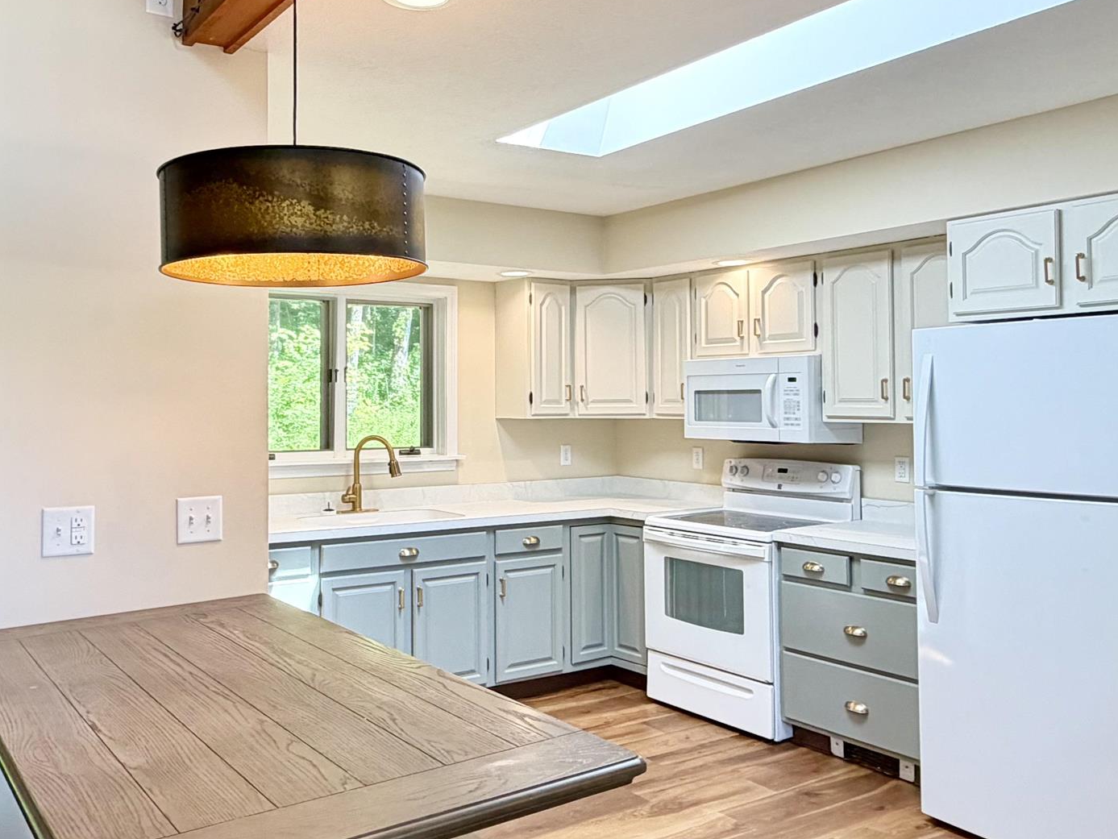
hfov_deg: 58.0
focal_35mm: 31
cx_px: 462
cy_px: 376
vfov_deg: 45.4
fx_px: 1001
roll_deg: +0.0
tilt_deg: +2.0
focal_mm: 2.22
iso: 125
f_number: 2.2
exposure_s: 1/120
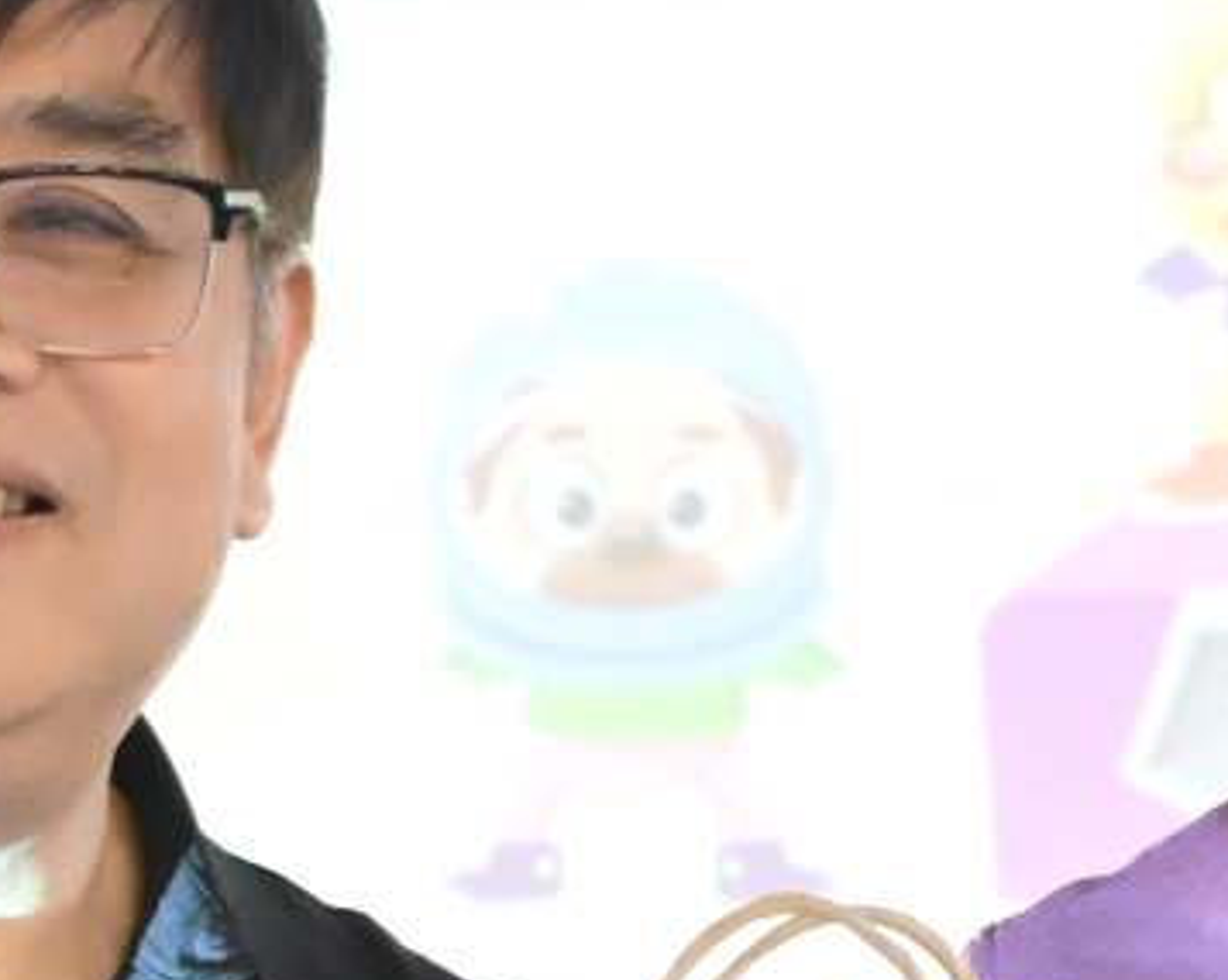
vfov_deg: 7.5
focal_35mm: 205
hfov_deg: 9.4
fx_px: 7427
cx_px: 1080
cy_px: 808
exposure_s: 1/640
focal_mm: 27
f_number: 3.8
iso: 10000
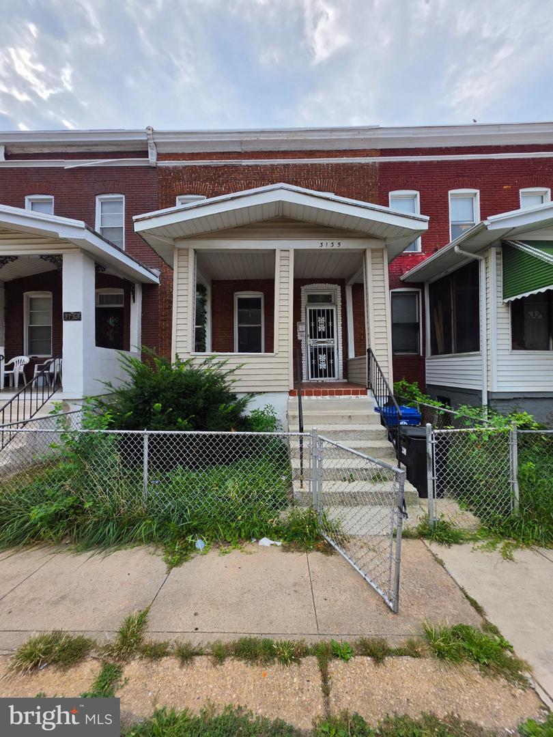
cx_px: 276
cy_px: 368
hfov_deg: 89.9
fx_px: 277
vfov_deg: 106.2
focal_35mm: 13
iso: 32
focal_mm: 2.2
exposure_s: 1/2000
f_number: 1.9
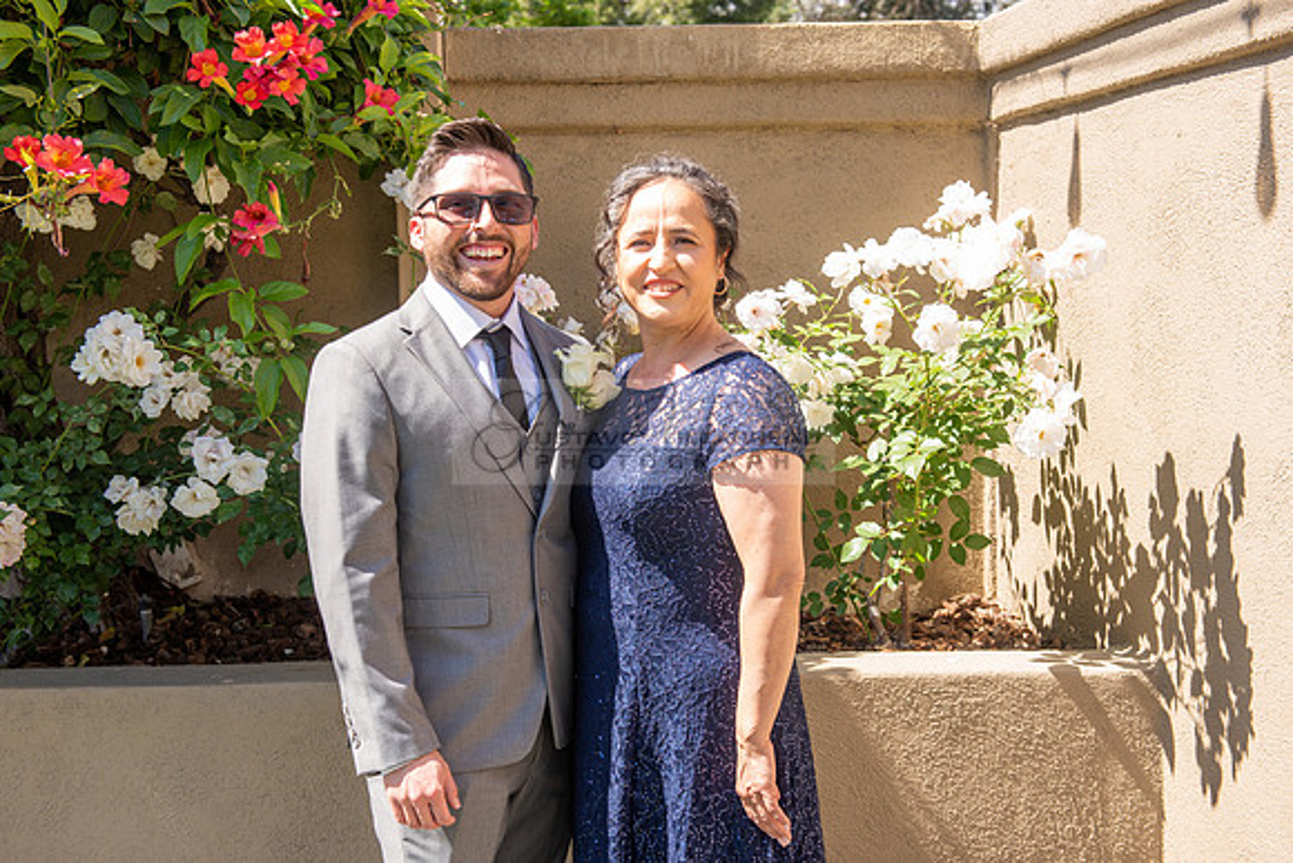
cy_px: 432
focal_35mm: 48
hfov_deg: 41.1
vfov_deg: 28.1
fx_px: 1724
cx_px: 646
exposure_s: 1/100
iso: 100
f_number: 6.3
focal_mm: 48
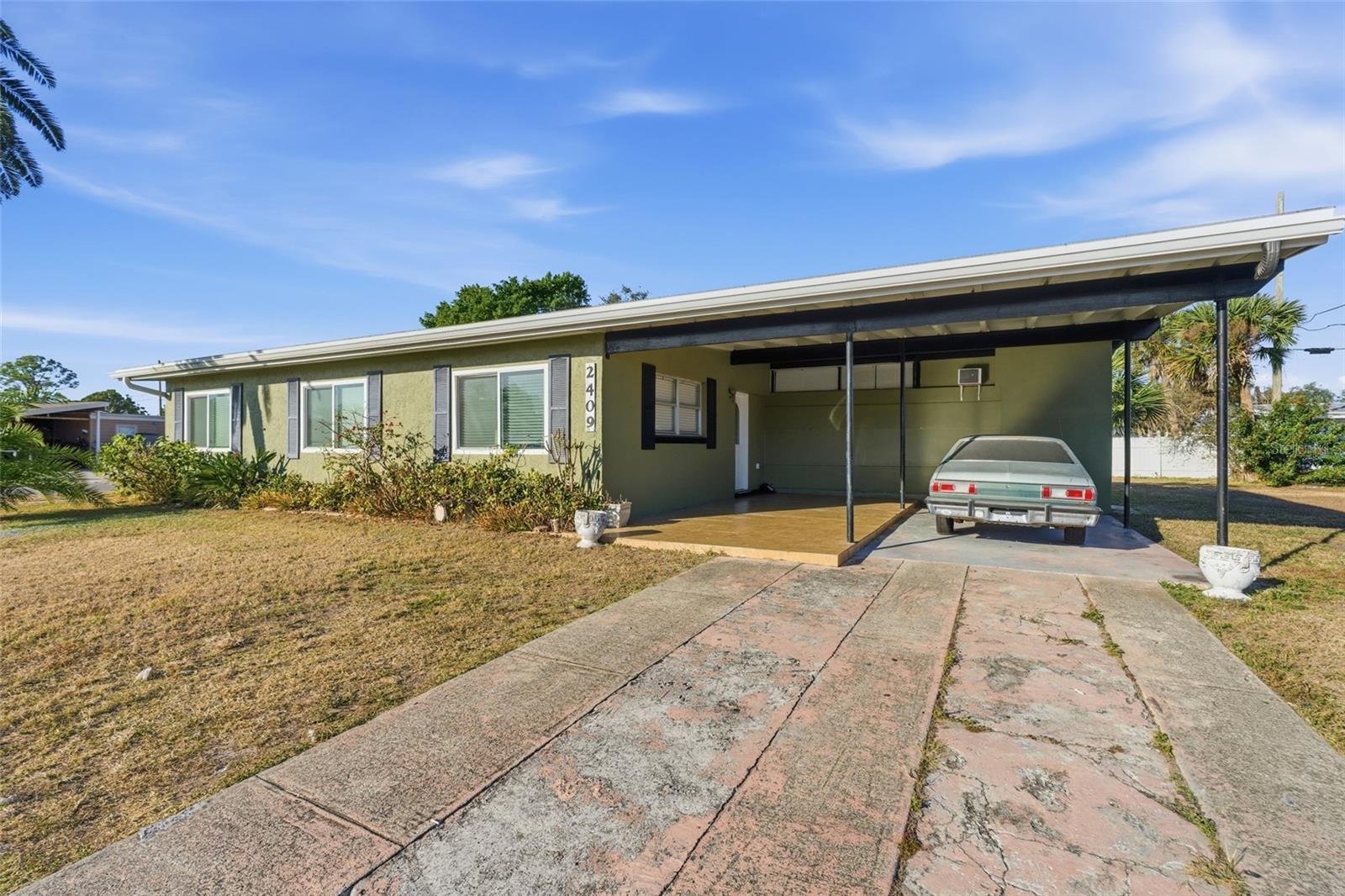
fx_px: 598
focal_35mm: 16
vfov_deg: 73.7
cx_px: 672
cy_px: 448
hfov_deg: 96.7
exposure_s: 1/4000
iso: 400
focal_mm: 16
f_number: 9
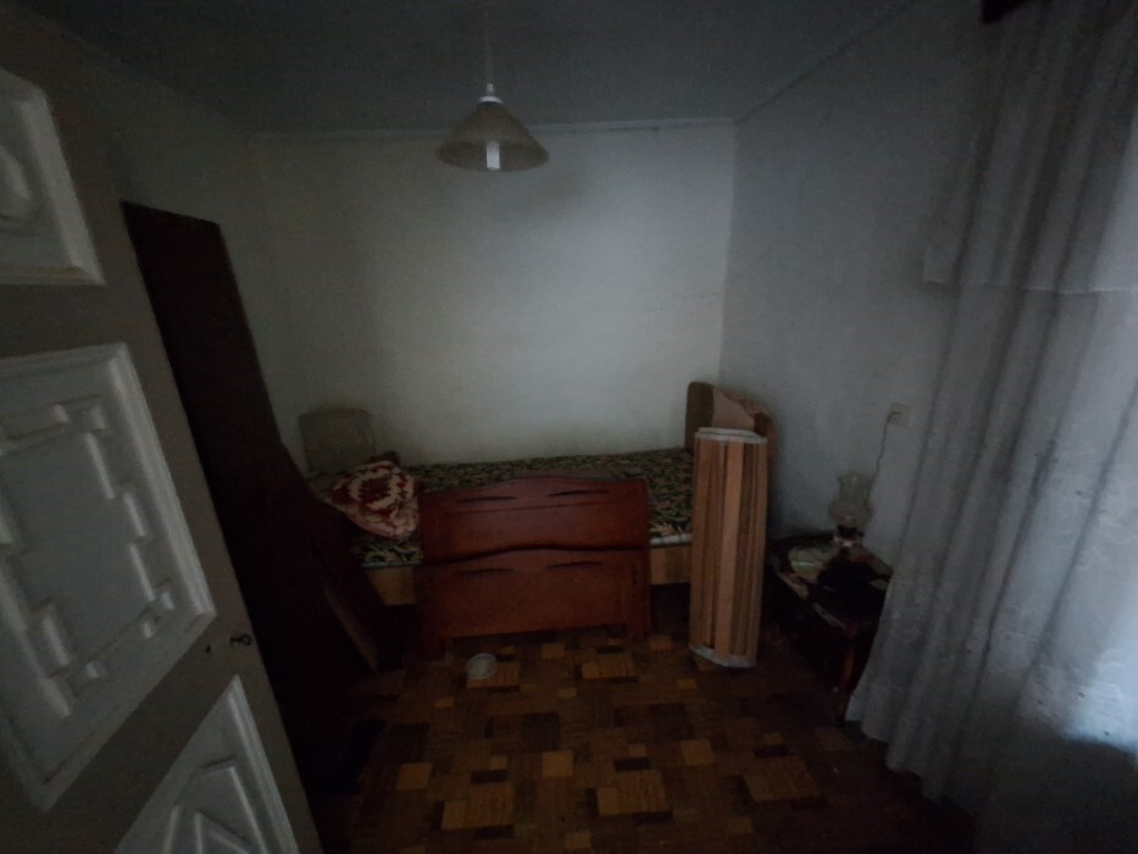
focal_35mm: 13
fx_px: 427
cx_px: 569
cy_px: 427
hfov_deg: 106.2
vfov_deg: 89.9
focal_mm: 1.74
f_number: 2.2
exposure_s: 1/7
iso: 1600
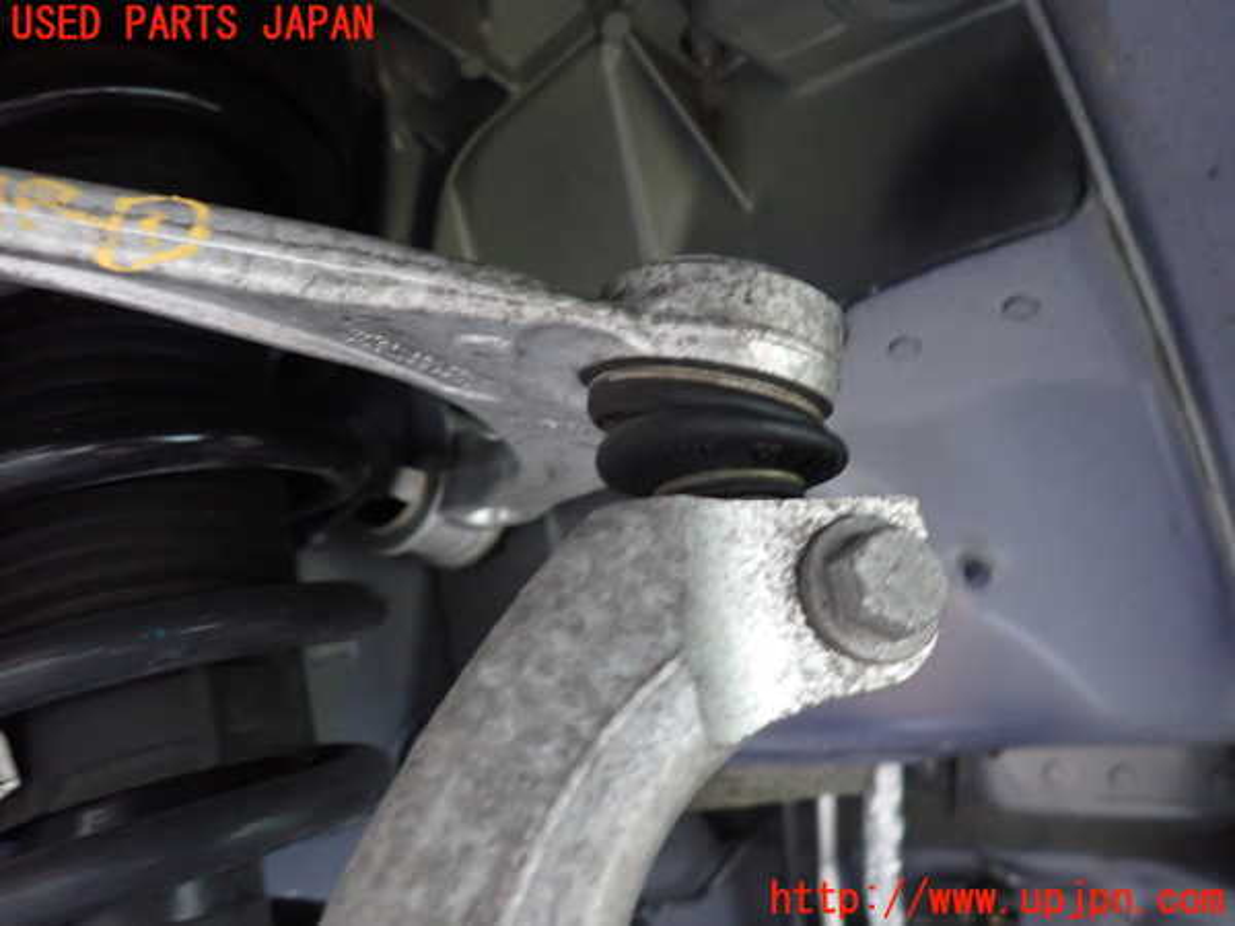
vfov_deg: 54.9
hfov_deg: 69.4
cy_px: 463
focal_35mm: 25
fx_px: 892
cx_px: 618
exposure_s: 1/30
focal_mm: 4.5
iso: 640
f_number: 2
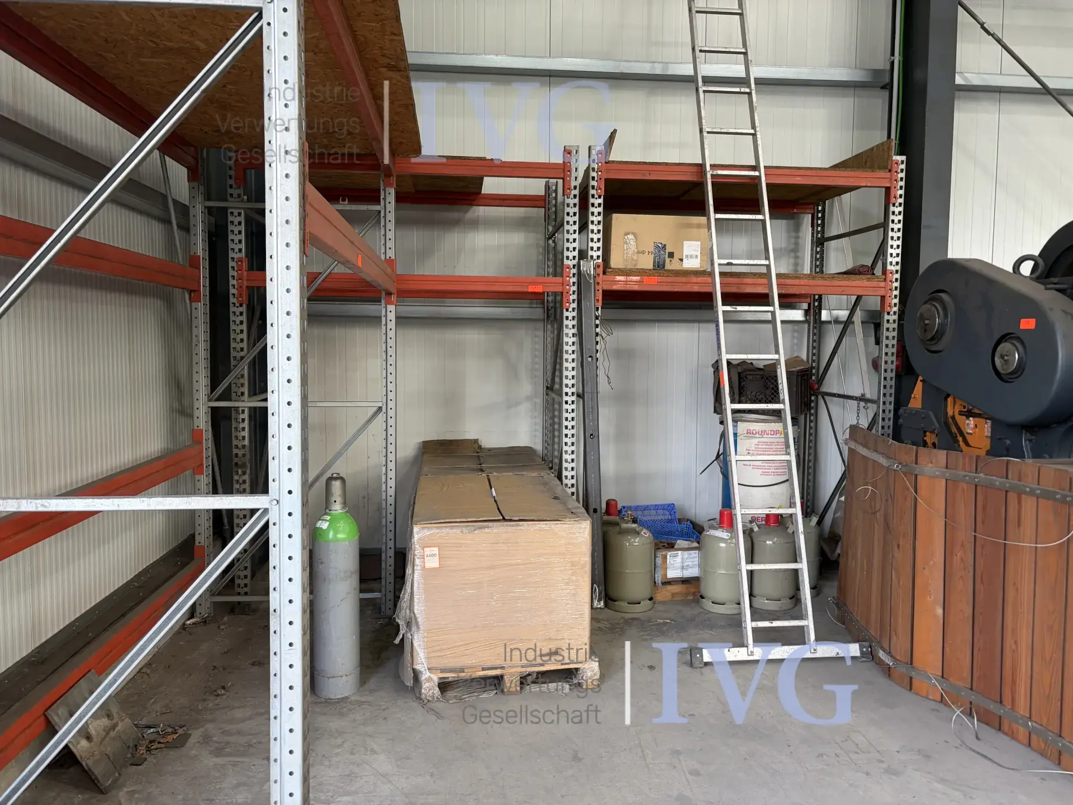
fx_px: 806
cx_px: 536
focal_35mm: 26
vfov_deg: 53.1
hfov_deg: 67.3
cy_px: 402
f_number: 1.6
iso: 80
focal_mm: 5.96
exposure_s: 1/121
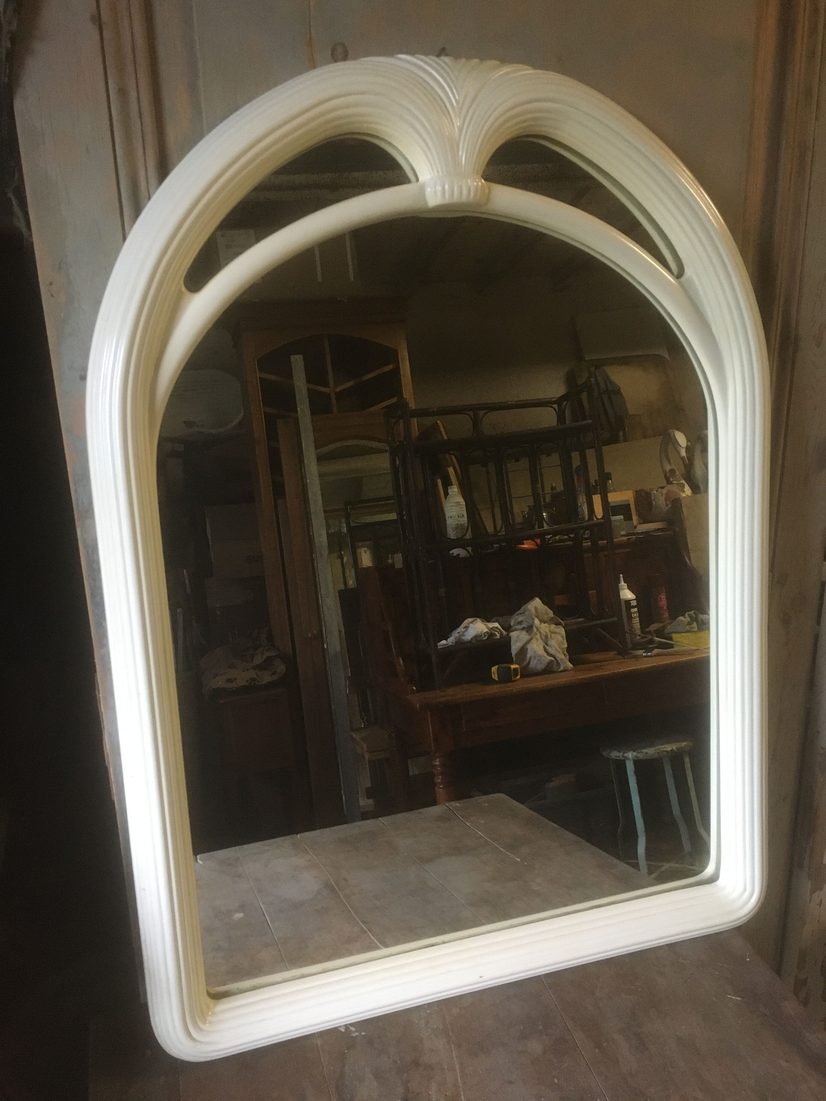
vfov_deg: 61.7
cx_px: 413
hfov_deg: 48.2
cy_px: 550
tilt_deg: -21.1
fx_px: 923
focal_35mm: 29
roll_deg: +1.2
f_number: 2.2
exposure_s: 1/25
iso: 200
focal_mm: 4.15
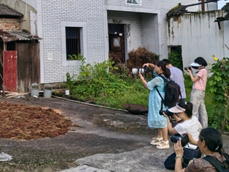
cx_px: 71
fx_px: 364
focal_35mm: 55
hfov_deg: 34.5
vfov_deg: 26.4
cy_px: 52
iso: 50
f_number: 1.9
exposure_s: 1/1842
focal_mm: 5.52
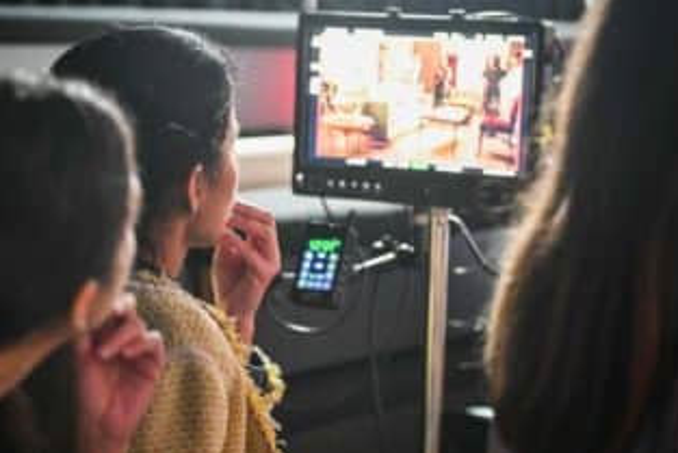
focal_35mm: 115
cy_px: 218
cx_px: 292
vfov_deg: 11.9
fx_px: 2167
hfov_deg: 17.8
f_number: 2.8
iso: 4000
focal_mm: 90
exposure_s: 1/160
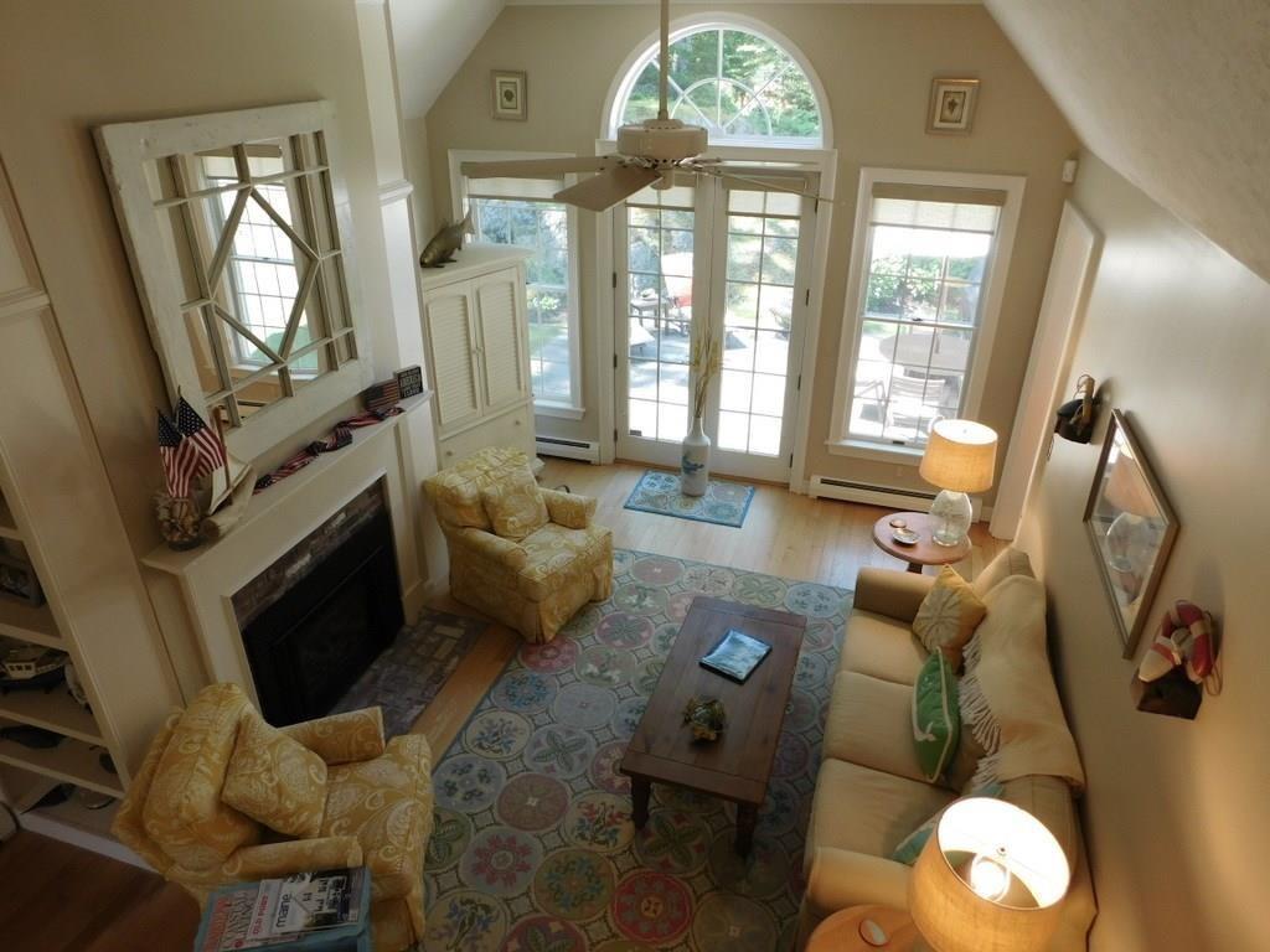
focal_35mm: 23
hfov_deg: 73.9
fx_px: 844
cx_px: 635
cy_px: 476
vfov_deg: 58.9
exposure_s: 1/30
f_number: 3
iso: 125
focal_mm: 4
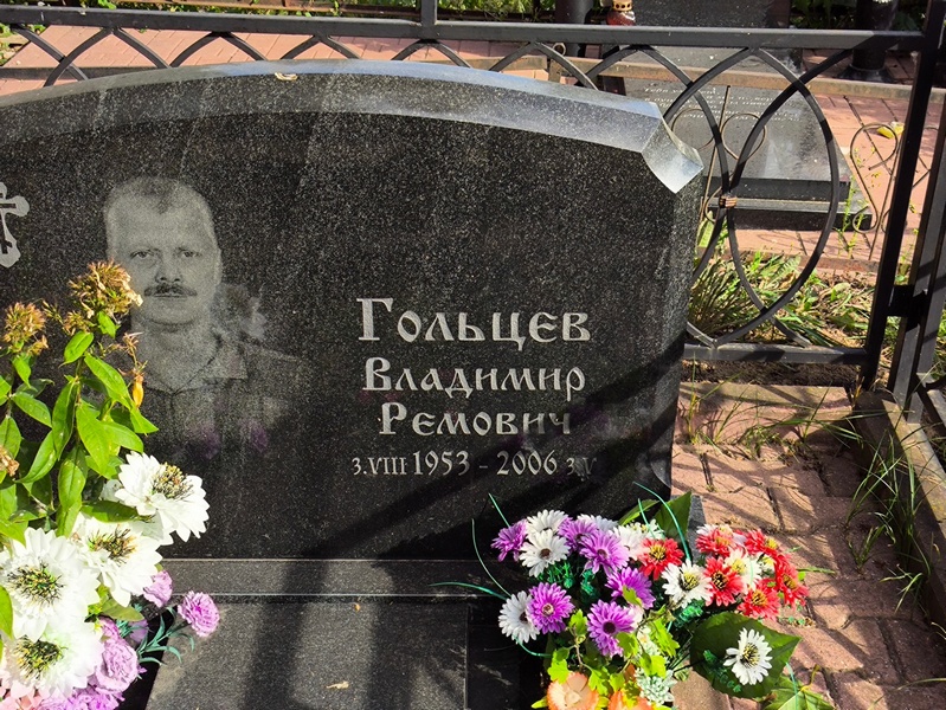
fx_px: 1367
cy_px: 355
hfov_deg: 38.2
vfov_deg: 29.1
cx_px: 473
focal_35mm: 50
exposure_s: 1/1158
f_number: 1.7
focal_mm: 4.71
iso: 50
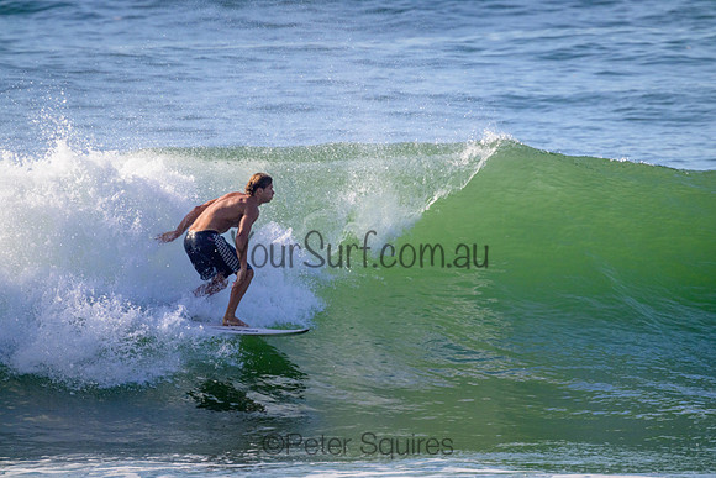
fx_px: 15914
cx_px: 358
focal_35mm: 800
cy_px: 239
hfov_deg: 2.6
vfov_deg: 1.7
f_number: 11
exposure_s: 1/2000
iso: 1100
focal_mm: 800
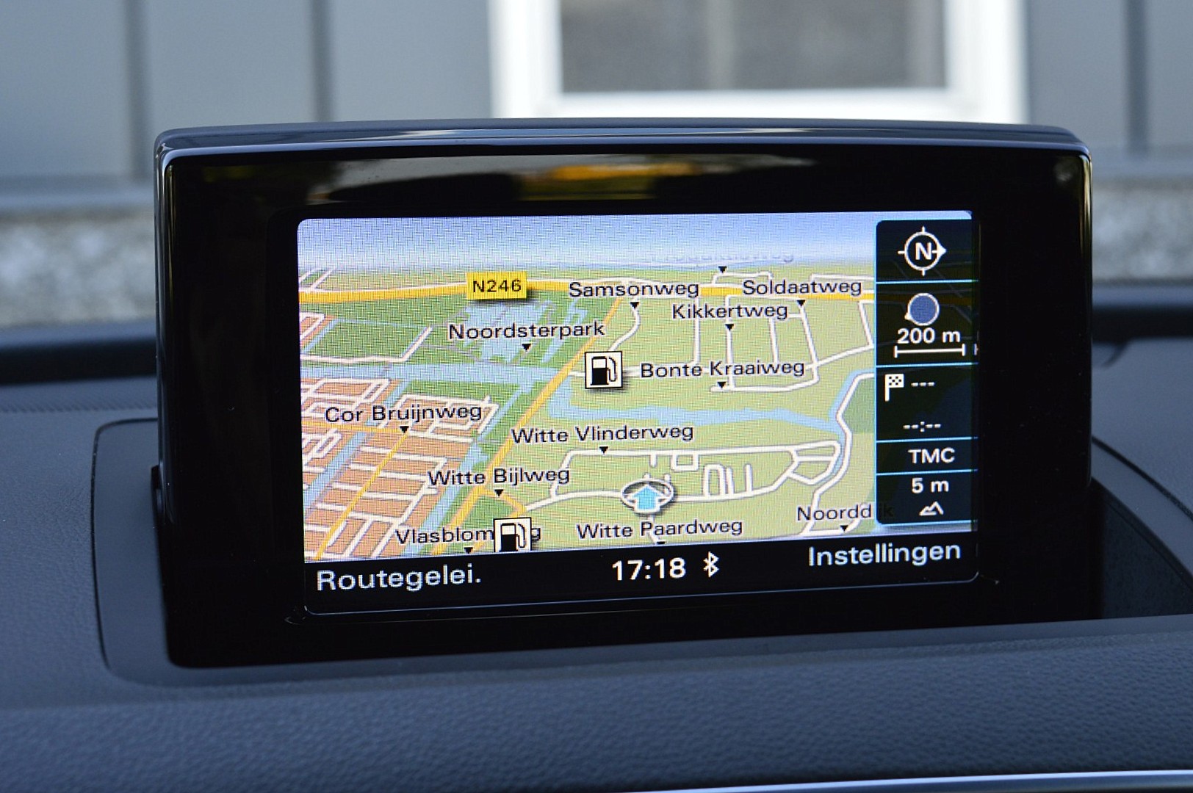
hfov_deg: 31.9
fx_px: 2086
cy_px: 396
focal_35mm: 63
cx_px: 596
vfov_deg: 21.5
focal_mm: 42
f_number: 8
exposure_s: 1/60
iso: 640
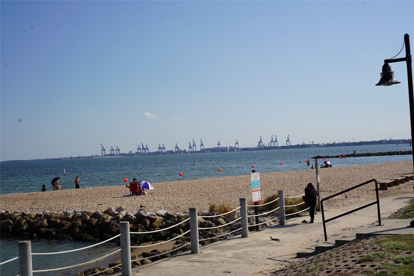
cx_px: 207
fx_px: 575
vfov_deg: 27.0
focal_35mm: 50
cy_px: 138
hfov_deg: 39.6
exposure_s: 1/320
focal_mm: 50
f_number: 10
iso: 100
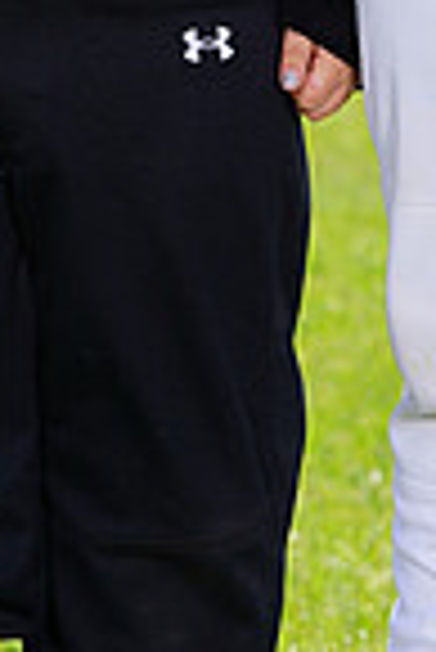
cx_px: 371
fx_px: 13138
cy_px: -544
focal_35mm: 725
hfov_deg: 1.9
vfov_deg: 2.8
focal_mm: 181
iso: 100
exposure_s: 1/250
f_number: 8
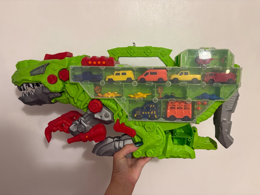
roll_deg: +2.2
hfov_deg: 67.3
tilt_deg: -14.5
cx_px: 130
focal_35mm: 26
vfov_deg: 53.1
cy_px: 98
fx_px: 195
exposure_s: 1/33
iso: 400
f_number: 1.6
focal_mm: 5.96
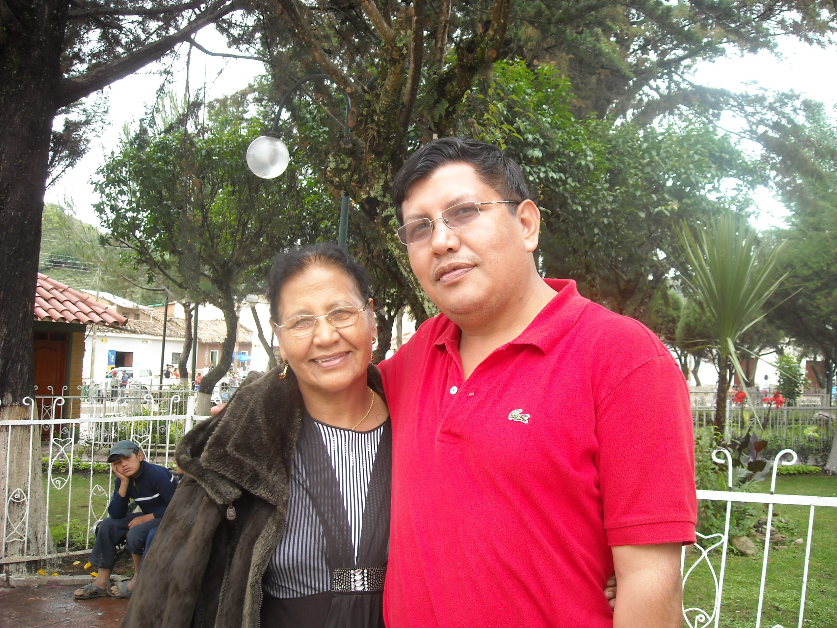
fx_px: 846
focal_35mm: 35
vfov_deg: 40.7
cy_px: 314
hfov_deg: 52.6
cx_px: 418
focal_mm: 5.7
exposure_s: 1/109
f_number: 2.8
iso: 64
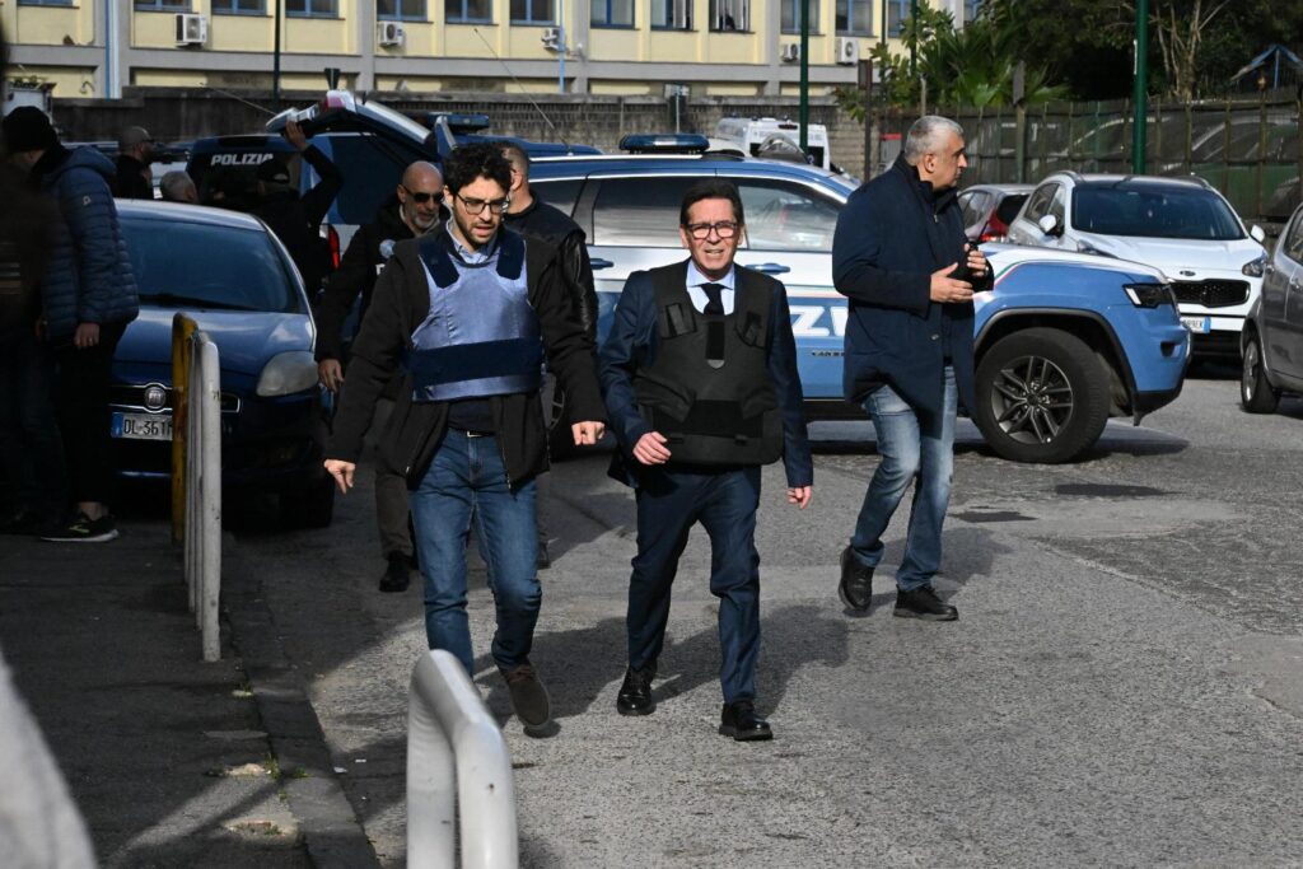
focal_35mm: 130
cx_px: 652
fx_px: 4706
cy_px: 434
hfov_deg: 15.8
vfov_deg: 10.6
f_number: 18
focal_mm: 130
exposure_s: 1/5000
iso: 10000
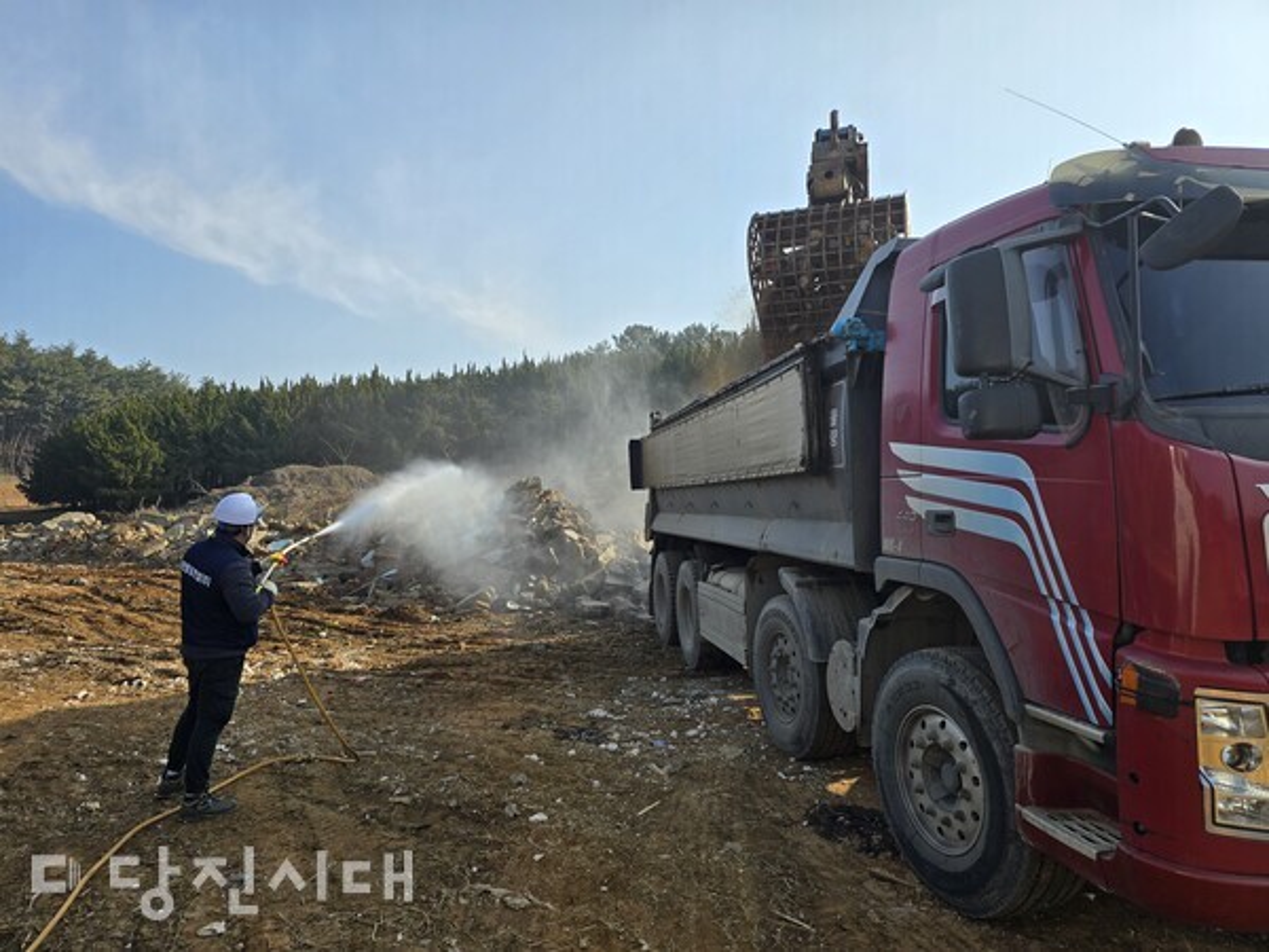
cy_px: 476
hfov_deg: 73.9
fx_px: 843
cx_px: 634
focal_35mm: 23
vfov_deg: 58.9
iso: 12
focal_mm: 6.3
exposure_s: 1/820
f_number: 1.7
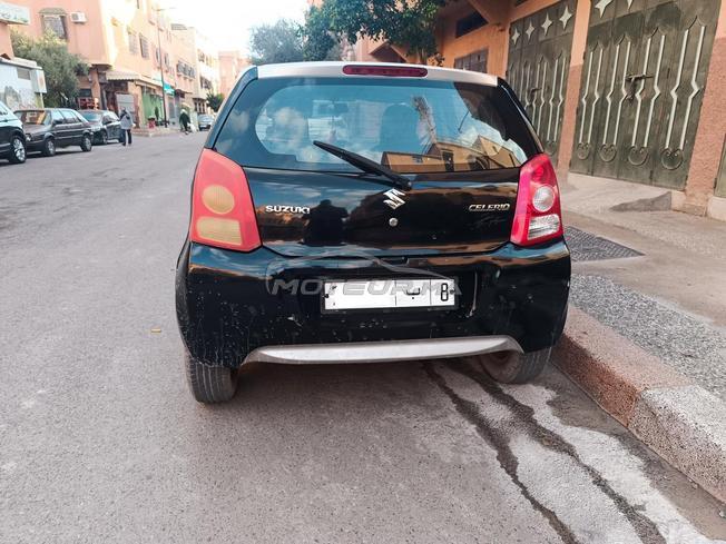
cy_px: 272
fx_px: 503
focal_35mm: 24
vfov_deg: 56.8
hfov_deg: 71.6
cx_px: 363
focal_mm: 6.14
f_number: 1.65
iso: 146
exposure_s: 1/100
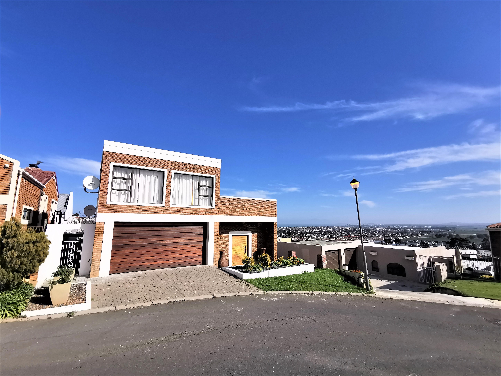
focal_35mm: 16
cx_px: 250
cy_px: 188
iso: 50
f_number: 2.2
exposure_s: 1/1855
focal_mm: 2.35
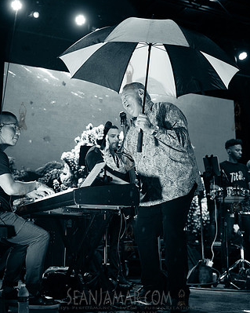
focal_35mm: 49
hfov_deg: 30.8
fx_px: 453
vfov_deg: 38.0
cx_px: 101
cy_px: 146
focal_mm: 32
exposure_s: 1/400
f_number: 3.5
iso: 3200
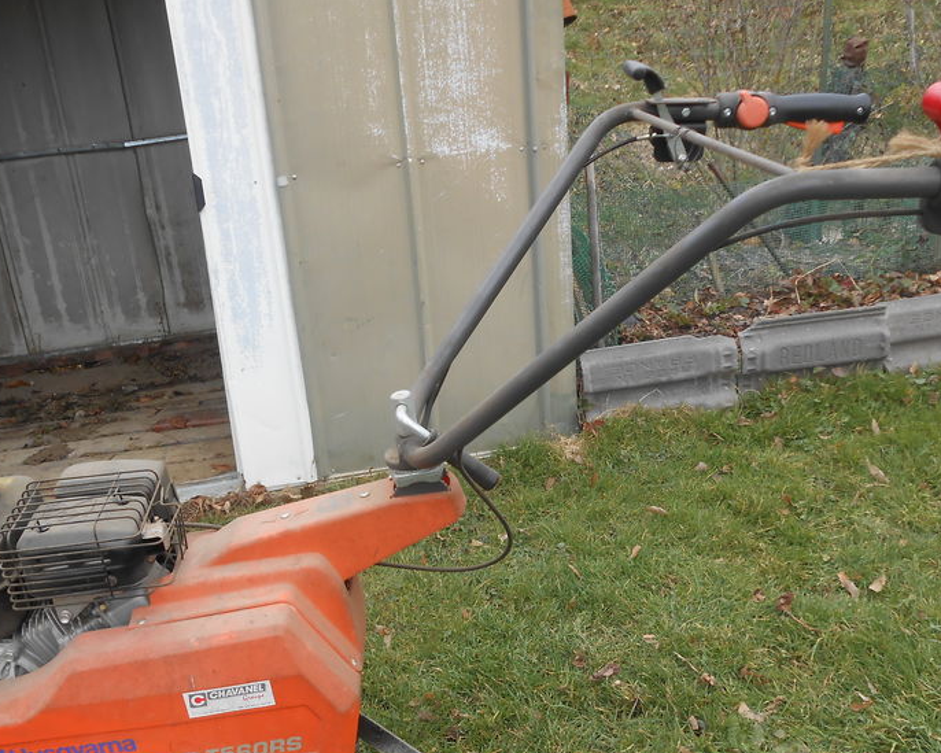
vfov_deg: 39.8
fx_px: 1031
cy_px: 476
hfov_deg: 48.9
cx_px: 402
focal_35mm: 37
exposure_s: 1/125
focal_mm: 4.6
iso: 80
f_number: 3.5
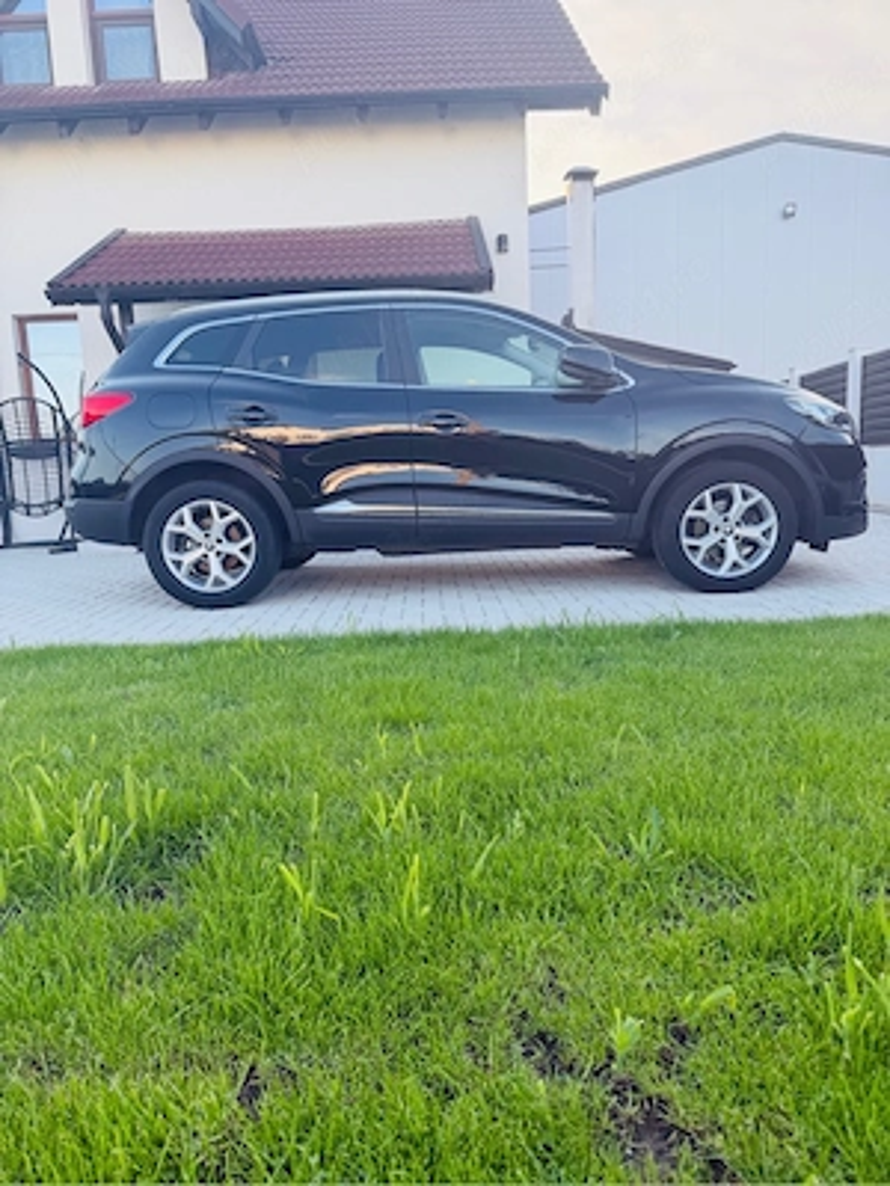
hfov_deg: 56.8
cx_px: 445
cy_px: 593
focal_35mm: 24
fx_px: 823
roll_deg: +0.7
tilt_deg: -10.0
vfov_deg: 71.6
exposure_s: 1/632
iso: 100
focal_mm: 6.76
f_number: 1.78
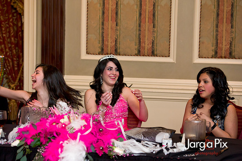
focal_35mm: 102
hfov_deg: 20.0
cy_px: 80
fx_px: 685
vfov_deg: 13.4
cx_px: 121
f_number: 3.2
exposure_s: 1/125
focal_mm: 102
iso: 3200
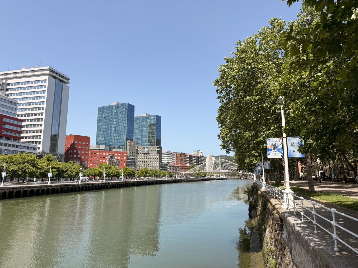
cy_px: 134
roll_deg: +0.2
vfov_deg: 56.8
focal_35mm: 24
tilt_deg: +9.8
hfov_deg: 71.6
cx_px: 179
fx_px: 248
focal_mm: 6.76
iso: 80
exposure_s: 1/4405
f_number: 1.78
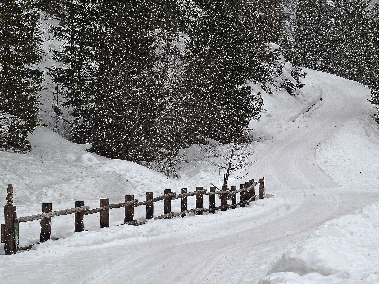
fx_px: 1193
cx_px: 247
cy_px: 103
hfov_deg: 18.0
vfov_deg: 13.6
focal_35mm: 109
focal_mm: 13.7
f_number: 4.2
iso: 125
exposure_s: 1/250
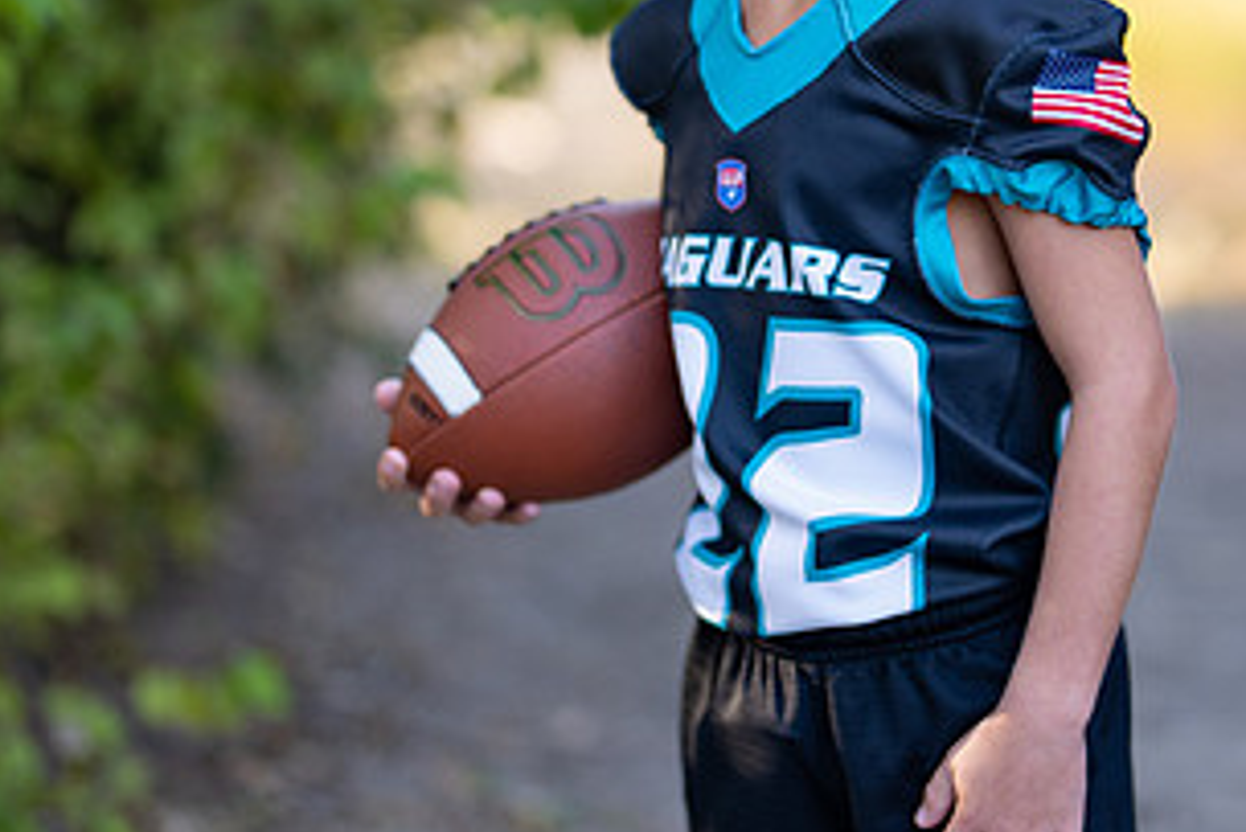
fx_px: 4017
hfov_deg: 17.6
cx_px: 882
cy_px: 172
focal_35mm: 116
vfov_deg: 11.8
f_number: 1.2
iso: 100
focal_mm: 50
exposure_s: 1/320
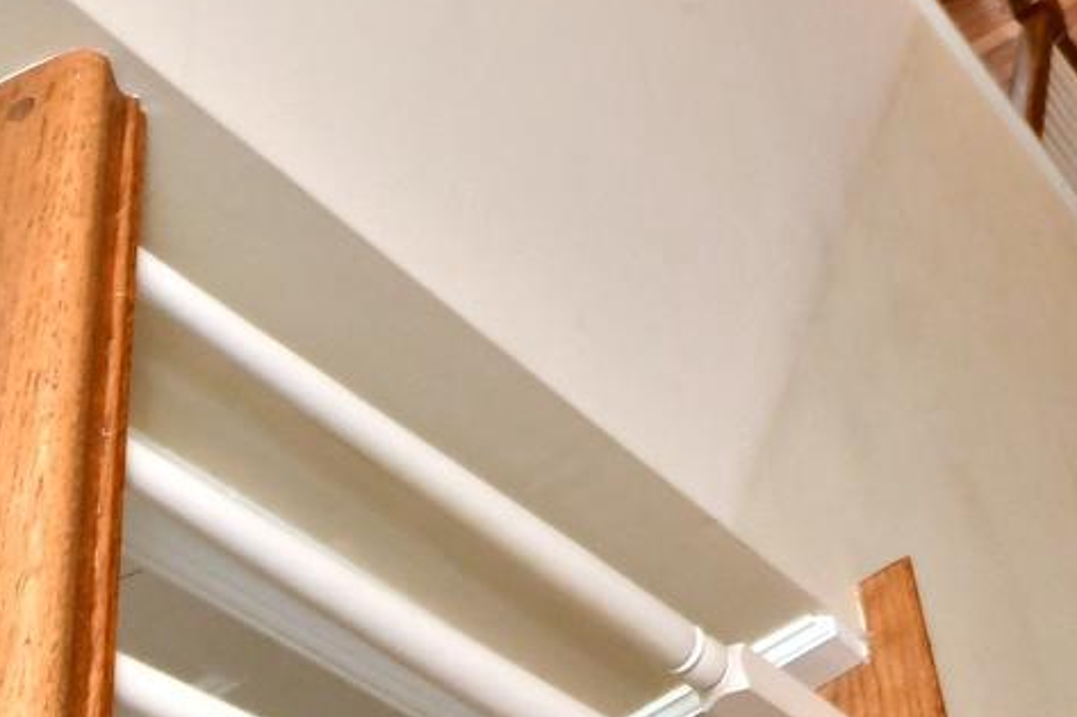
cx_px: 1701
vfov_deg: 16.3
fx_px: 1944
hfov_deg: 23.4
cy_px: -695
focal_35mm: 65
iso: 1000
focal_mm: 10
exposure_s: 1/250
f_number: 4.5
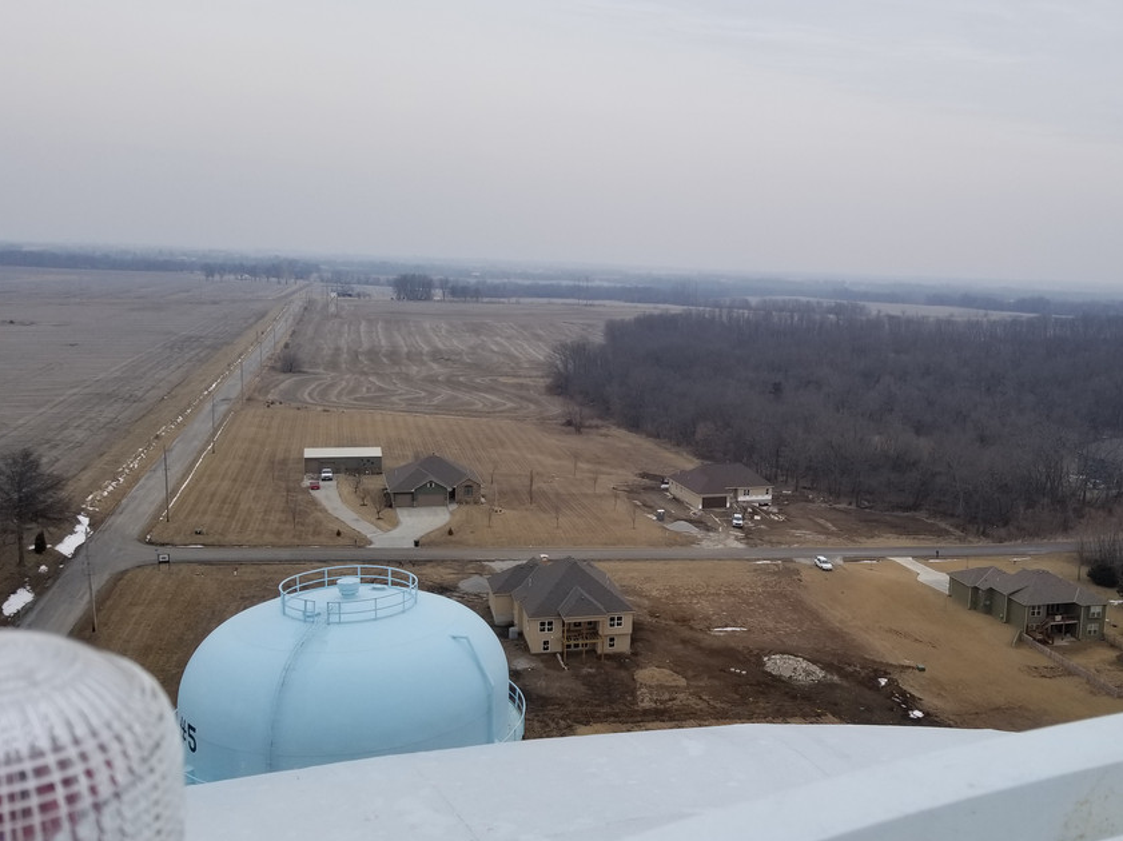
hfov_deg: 54.7
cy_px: 449
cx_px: 707
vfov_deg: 42.9
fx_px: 1070
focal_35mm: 33
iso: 50
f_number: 1.7
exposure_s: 1/1892
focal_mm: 4.25
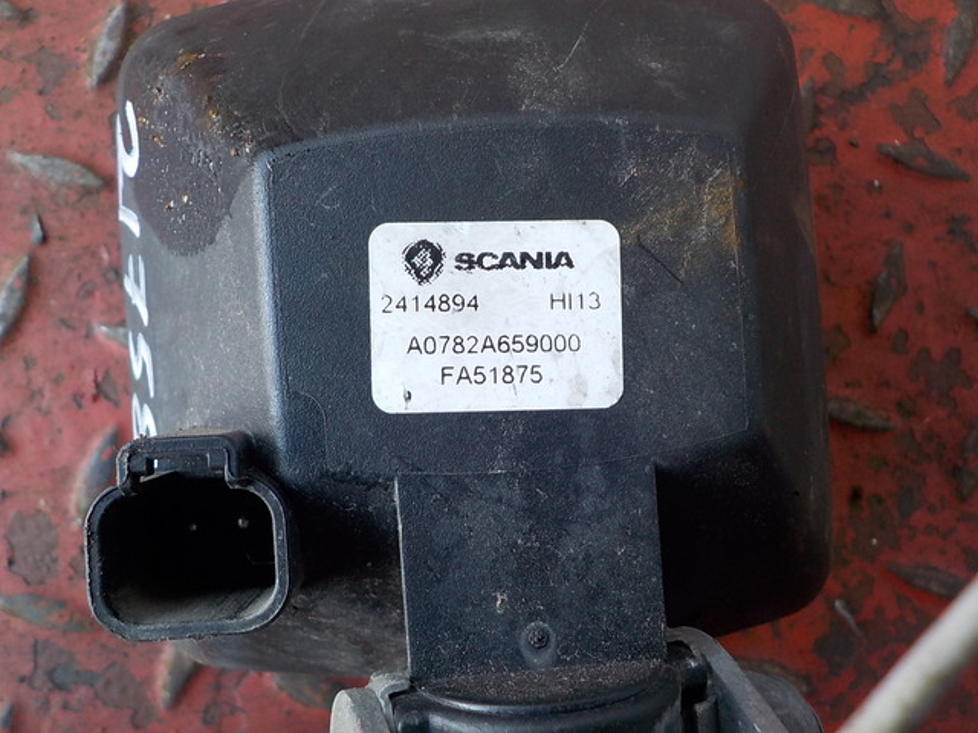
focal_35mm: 30
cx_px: 489
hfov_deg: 60.0
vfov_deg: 46.8
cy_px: 366
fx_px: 848
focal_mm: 4.1
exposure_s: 1/30
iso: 160
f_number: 3.3
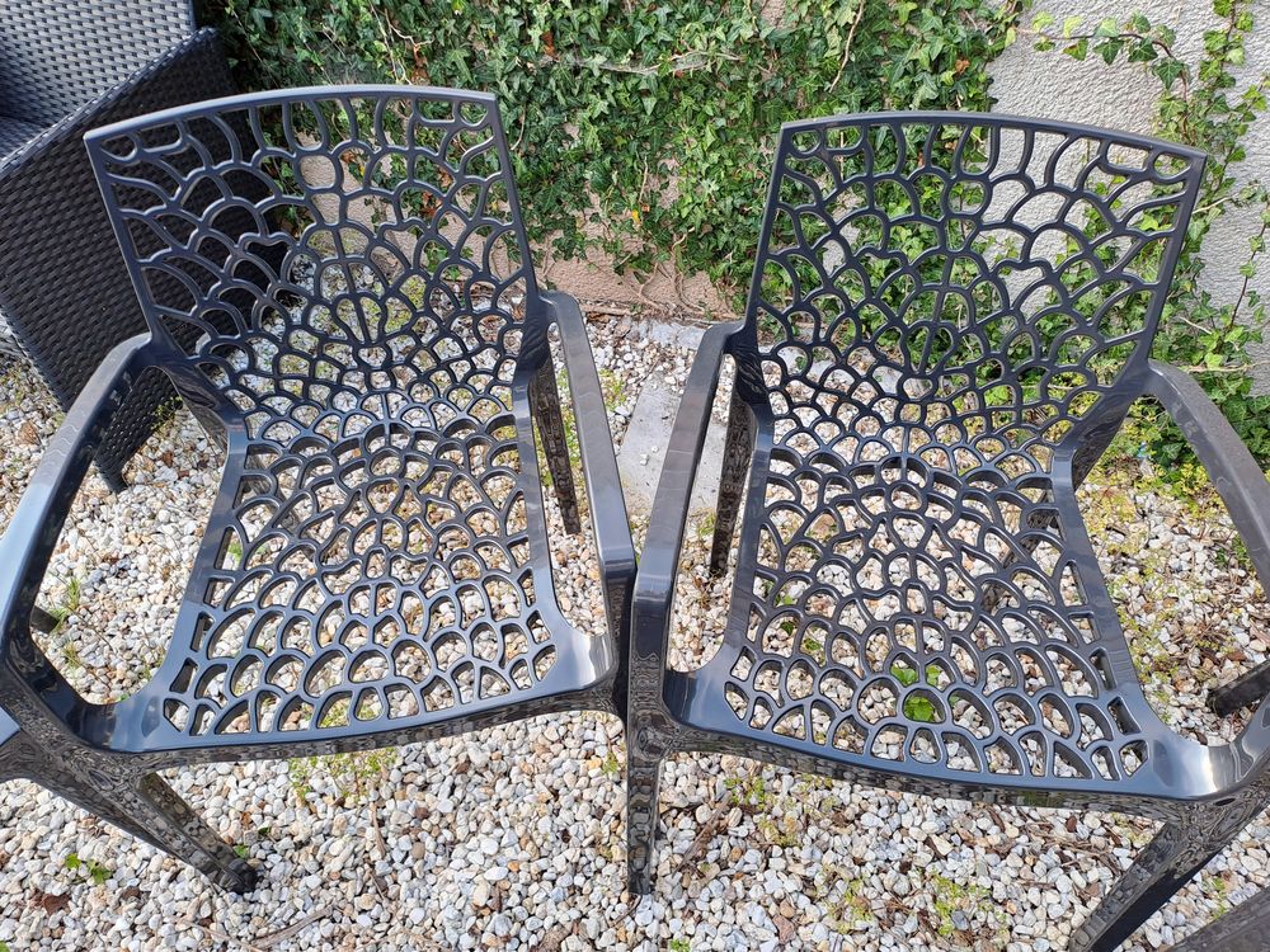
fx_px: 917
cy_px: 476
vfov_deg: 54.9
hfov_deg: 69.4
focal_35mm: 25
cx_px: 635
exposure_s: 1/100
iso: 32
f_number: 1.8
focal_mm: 4.65
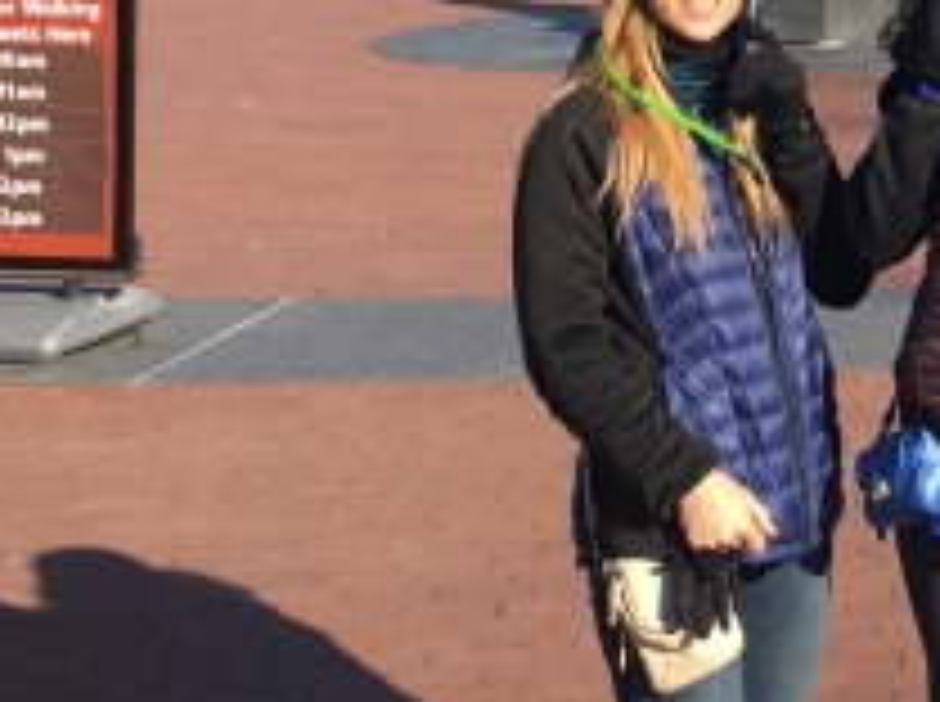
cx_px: 1034
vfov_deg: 15.6
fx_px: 2413
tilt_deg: +2.9
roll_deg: +0.8
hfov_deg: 21.0
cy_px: -252
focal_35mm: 89
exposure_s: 1/746
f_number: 2.2
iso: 25
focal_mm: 4.15
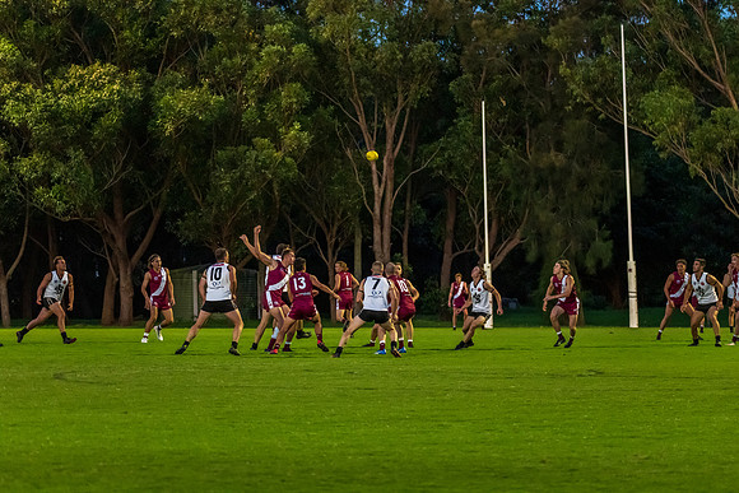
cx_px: 370
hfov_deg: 13.6
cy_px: 246
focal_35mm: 151
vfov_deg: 9.1
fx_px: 3095
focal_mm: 150
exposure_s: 1/250
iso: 6400
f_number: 5.6
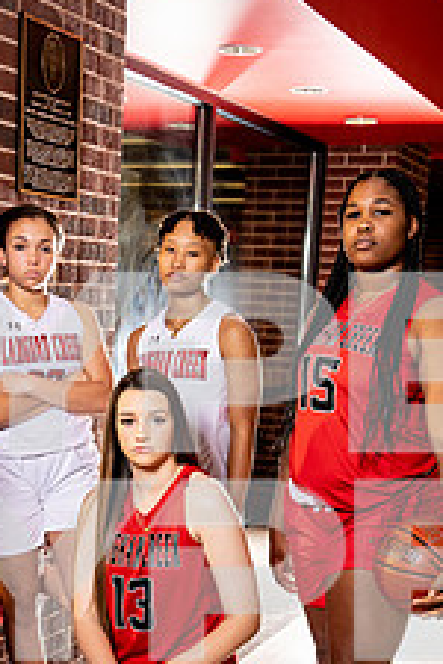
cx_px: 115
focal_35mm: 60
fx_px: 1107
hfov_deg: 22.4
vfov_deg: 32.1
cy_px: 573
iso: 320
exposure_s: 1/250
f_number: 8
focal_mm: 30
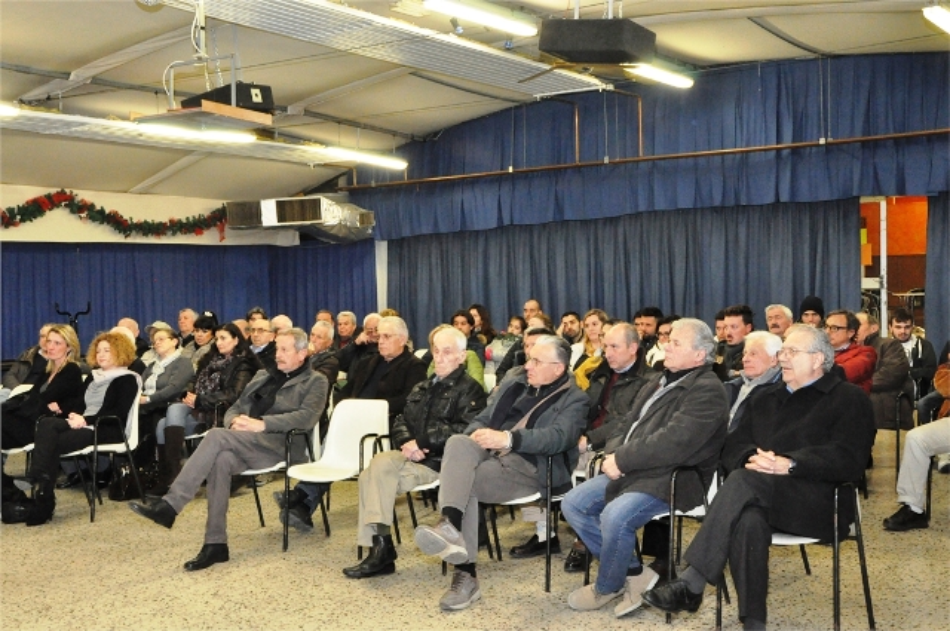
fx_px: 1107
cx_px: 475
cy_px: 316
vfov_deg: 31.8
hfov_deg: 46.5
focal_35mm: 42
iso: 3200
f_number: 14
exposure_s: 1/15
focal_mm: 28
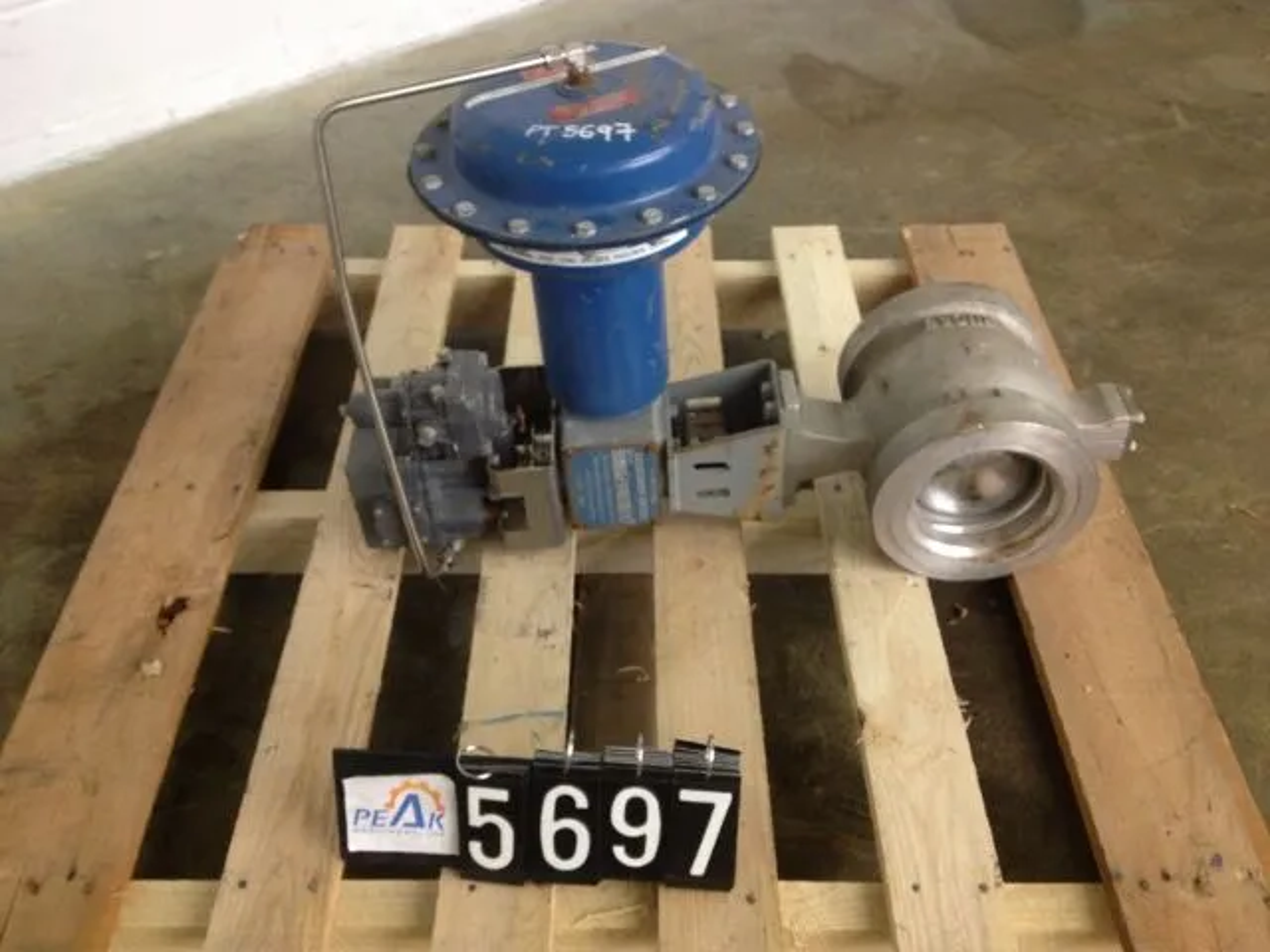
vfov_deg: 40.7
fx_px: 1284
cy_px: 476
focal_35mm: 35
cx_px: 635
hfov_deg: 52.6
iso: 200
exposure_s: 1/20
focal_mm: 4.28
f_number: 2.4
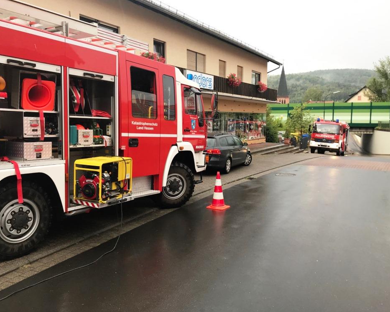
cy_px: 153
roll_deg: -0.5
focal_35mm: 30
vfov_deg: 48.5
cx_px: 197
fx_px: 346
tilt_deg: -6.5
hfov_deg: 58.8
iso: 25
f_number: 1.8
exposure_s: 1/100
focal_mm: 3.99
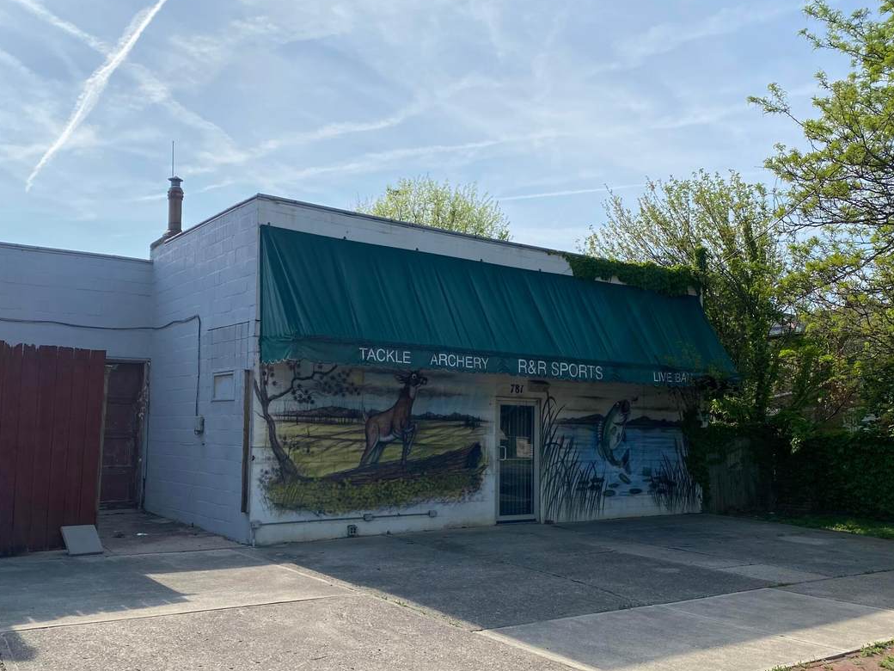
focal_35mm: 32
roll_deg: -1.1
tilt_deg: +2.3
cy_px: 400
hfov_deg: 56.7
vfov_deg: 44.0
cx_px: 407
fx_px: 826
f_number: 1.8
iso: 32
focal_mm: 4.25
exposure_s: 1/4274
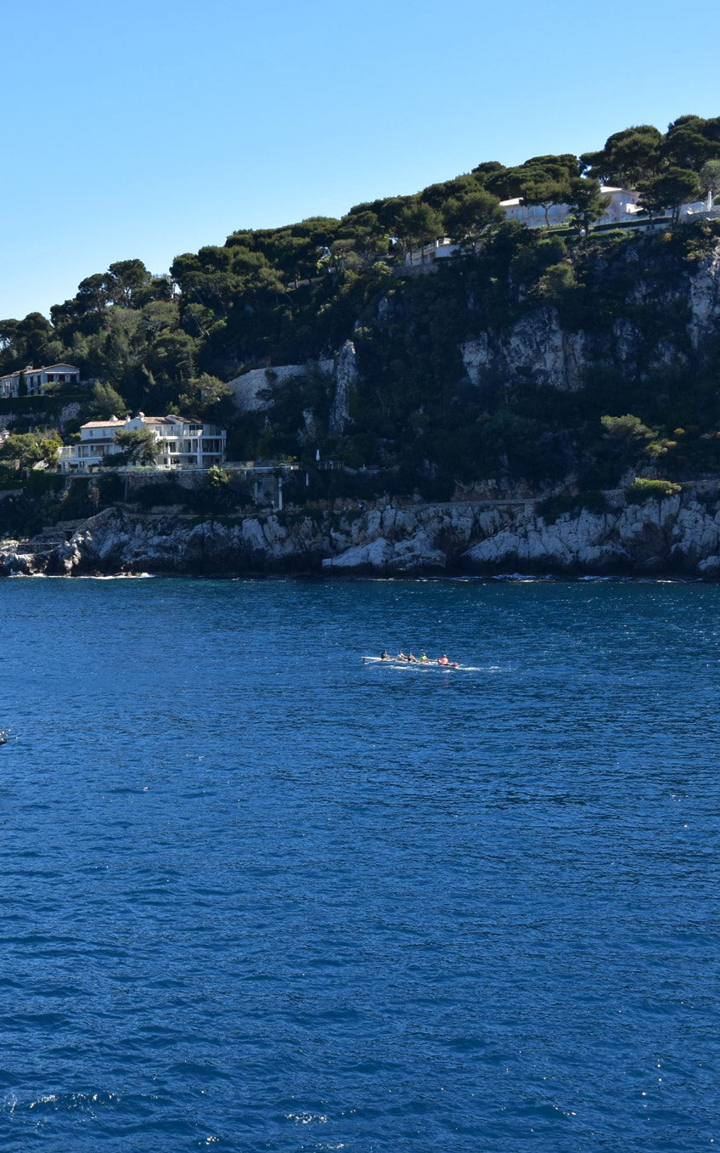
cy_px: 576
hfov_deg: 20.5
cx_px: -101
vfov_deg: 34.0
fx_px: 1884
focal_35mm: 60
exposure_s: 1/320
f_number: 10
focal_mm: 26
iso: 400
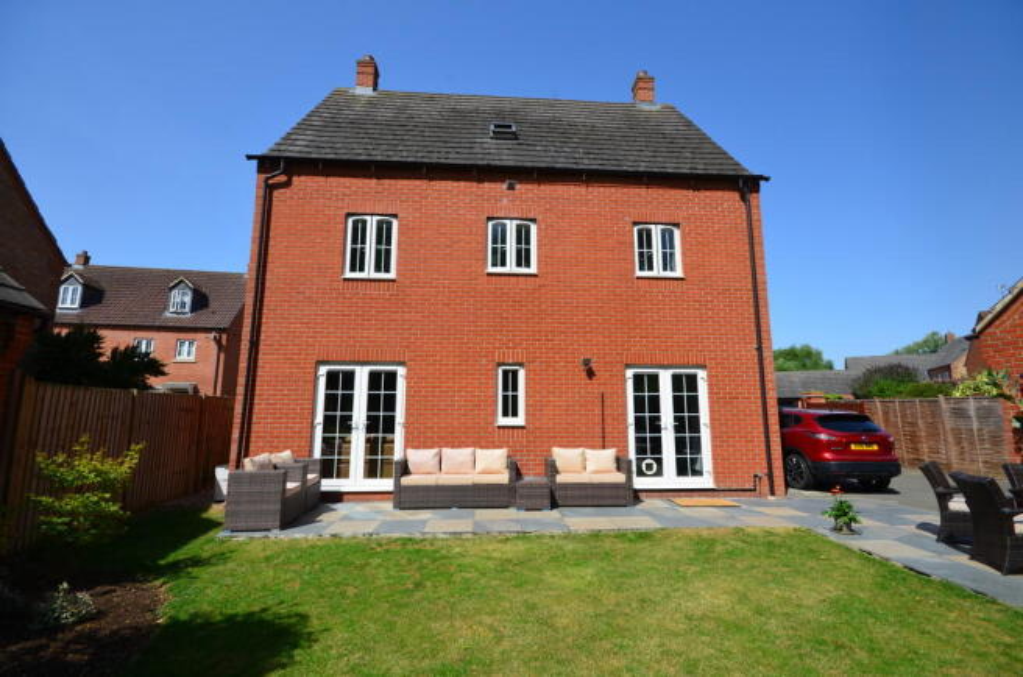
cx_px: 512
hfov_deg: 100.5
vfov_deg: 77.0
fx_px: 425
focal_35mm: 15
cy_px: 338
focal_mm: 10
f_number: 10
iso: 220
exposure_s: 1/250
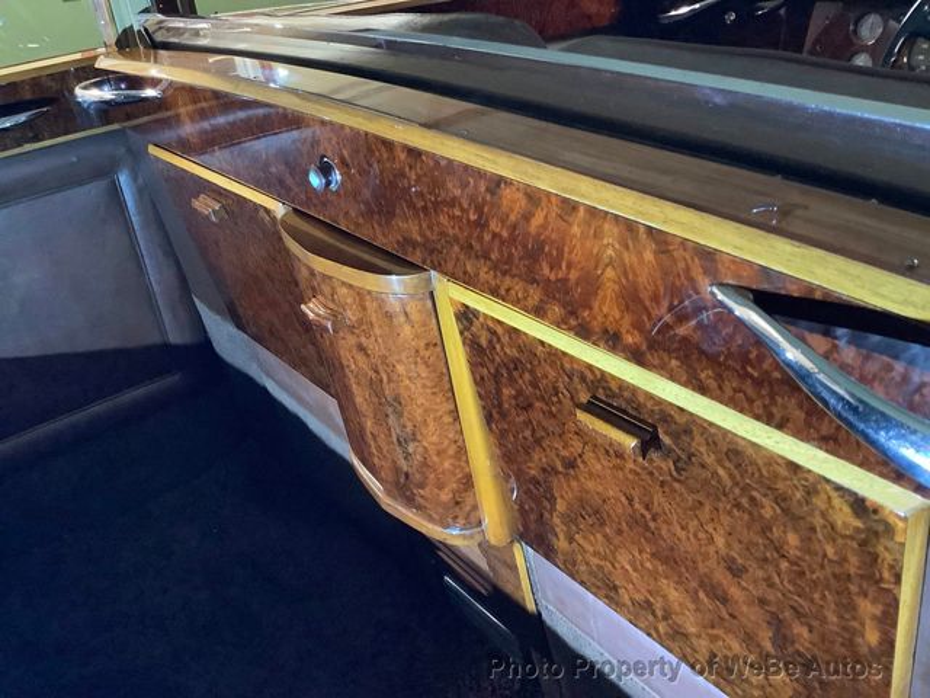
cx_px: 465
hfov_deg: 58.4
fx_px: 833
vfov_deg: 45.4
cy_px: 349
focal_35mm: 31
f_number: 2.4
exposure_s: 1/24
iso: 800
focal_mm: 3.3
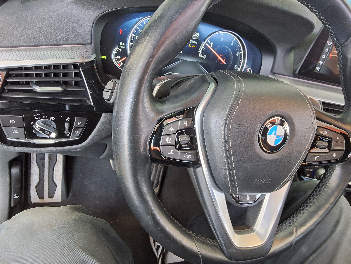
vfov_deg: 49.7
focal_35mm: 28
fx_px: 284
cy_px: 132
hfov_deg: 63.4
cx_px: 176
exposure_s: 1/40
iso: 125
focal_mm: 2.91
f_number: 1.9
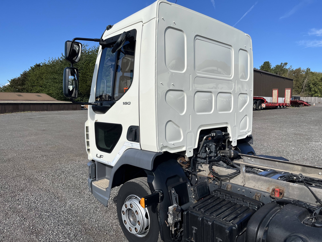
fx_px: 242
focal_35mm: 26
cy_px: 121
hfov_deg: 67.3
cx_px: 161
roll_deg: -2.6
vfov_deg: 53.1
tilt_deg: -4.3
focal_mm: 5.1
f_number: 1.6
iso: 50
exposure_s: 1/5076
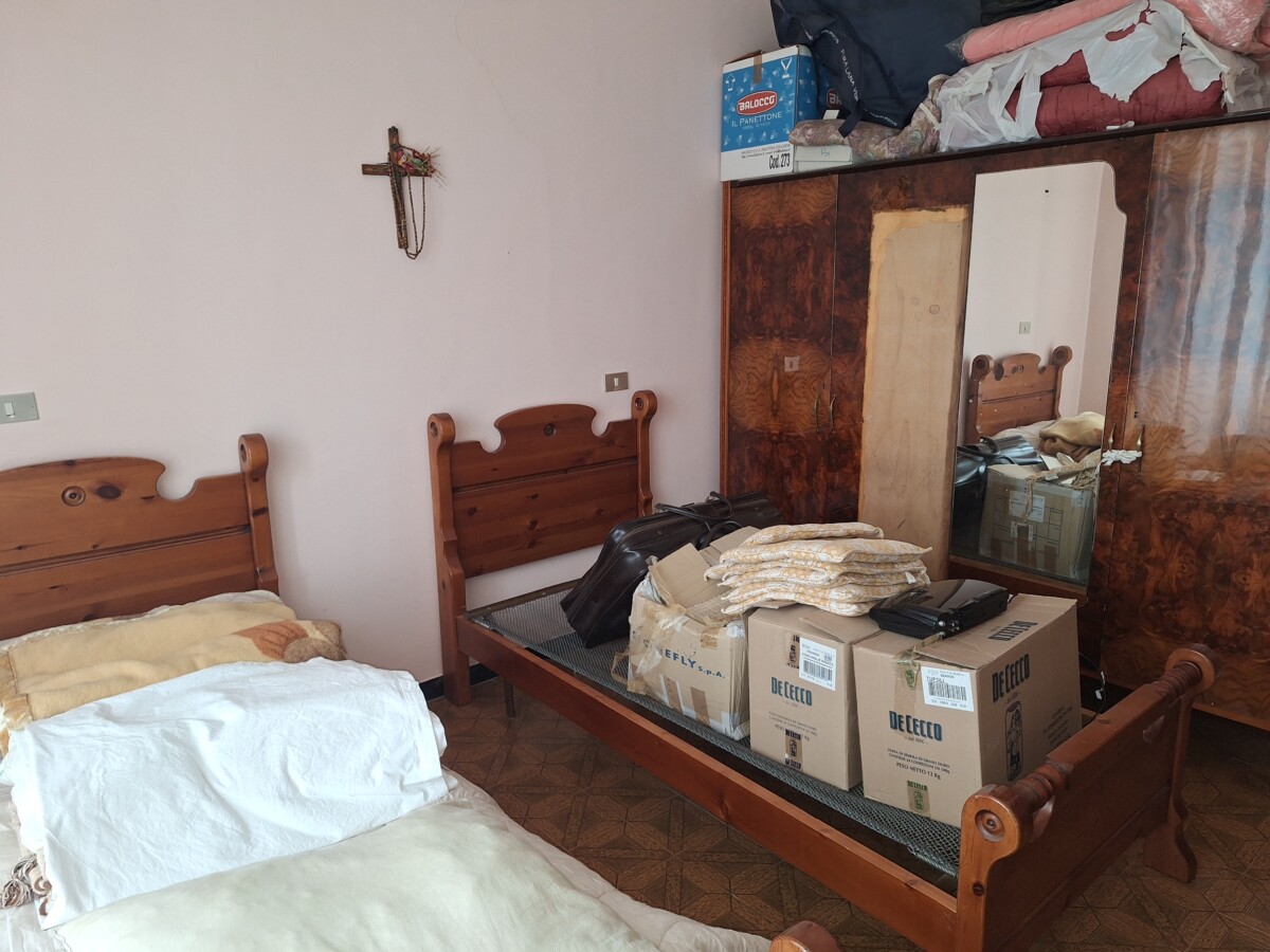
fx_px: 844
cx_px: 635
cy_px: 476
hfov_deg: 73.9
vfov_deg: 58.9
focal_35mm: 23
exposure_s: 1/50
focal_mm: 5.54
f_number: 1.8
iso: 160
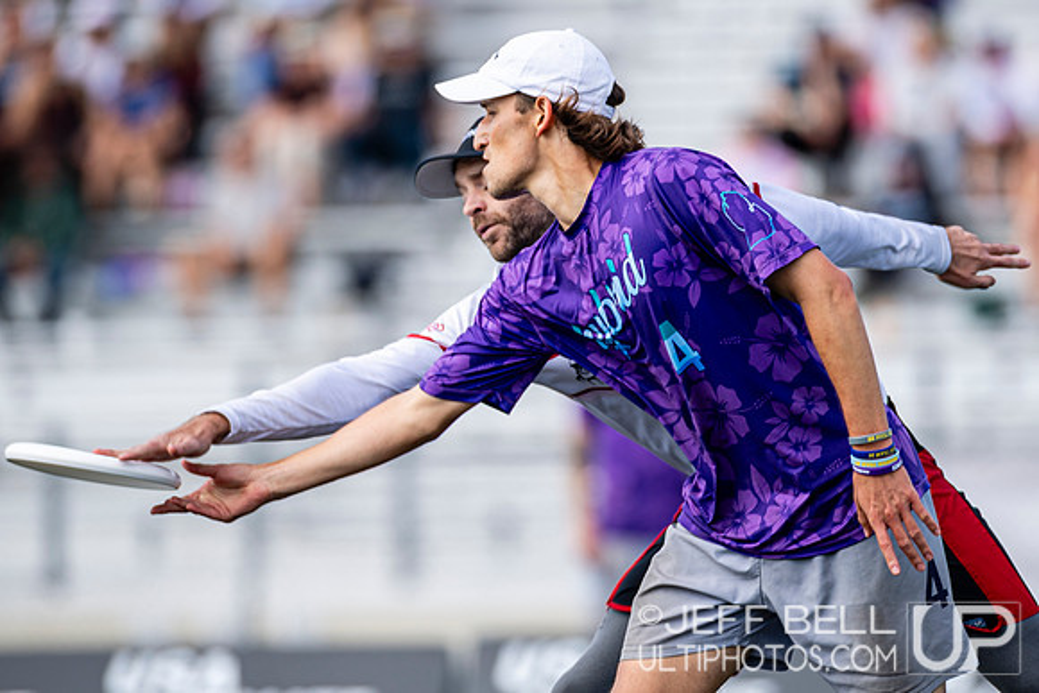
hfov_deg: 4.5
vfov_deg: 3.0
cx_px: 621
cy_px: 306
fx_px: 13304
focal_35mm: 461
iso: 100
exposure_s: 1/1000
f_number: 3.2
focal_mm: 280
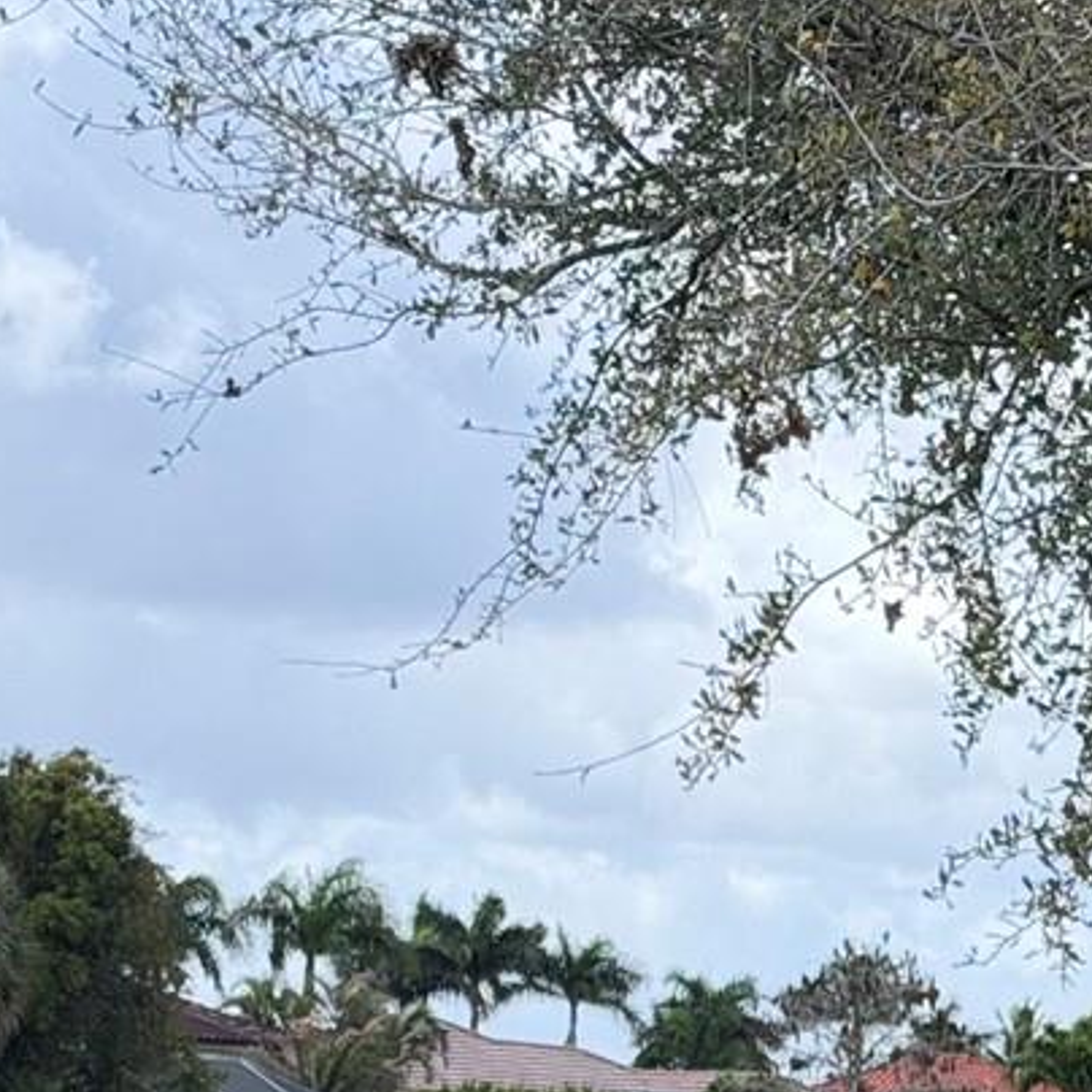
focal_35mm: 168
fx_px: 5996
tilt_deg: -4.5
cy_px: 1597
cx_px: 503
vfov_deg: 10.1
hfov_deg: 10.4
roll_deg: -2.0
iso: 80
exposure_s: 1/2976
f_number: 1.78
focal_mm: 6.76
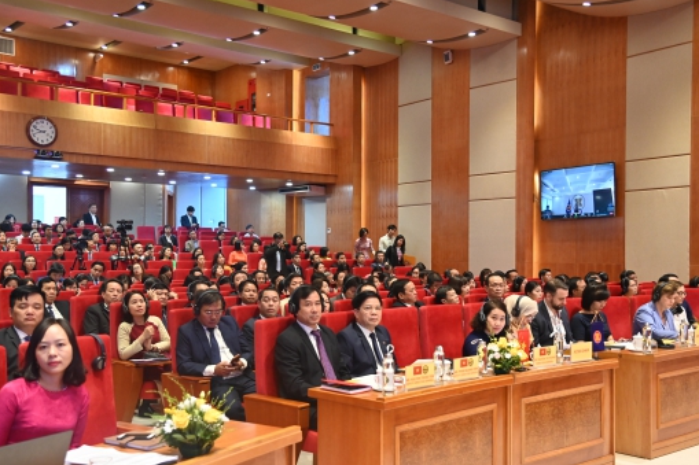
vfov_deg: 33.4
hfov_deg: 48.5
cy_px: 253
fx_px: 776
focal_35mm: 40
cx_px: 332
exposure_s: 1/100
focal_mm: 34
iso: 3200
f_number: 4
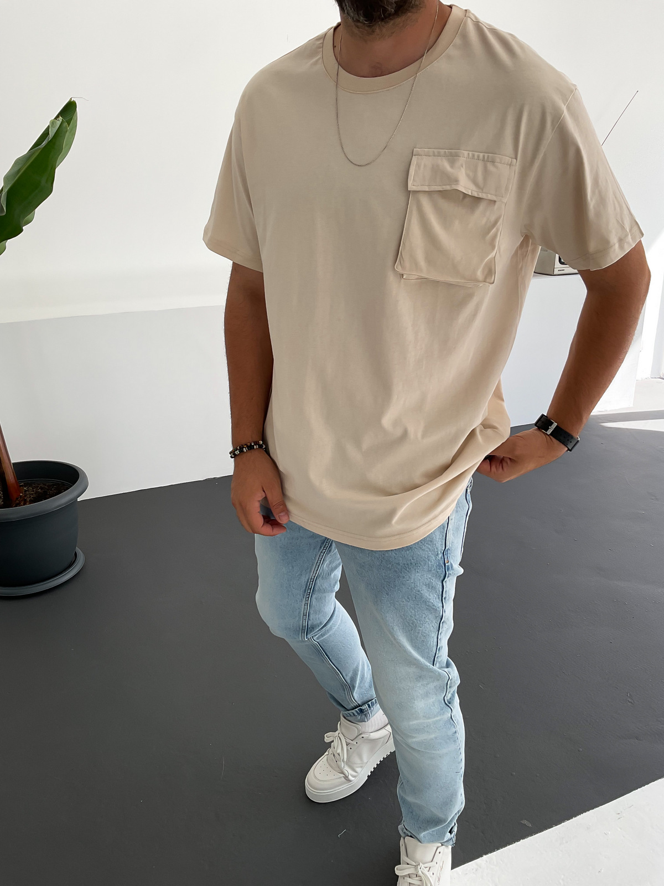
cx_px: 332
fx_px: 742
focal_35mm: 29
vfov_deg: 61.7
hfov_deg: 48.2
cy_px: 443
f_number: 1.8
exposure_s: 1/140
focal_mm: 3
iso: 16
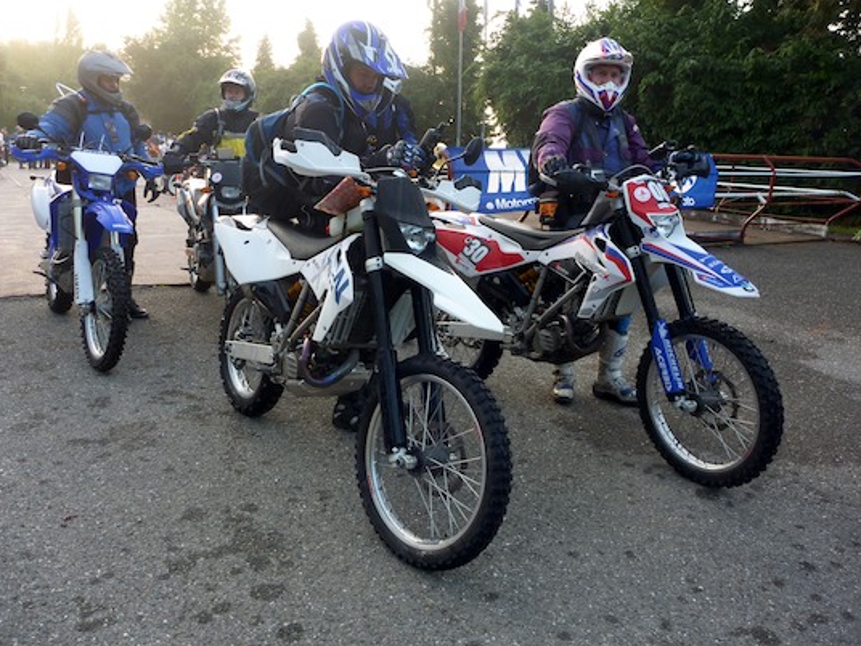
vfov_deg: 48.2
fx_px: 721
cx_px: 425
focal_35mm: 29
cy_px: 329
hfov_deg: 61.7
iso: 80
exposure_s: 1/40
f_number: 3.3
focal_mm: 4.9
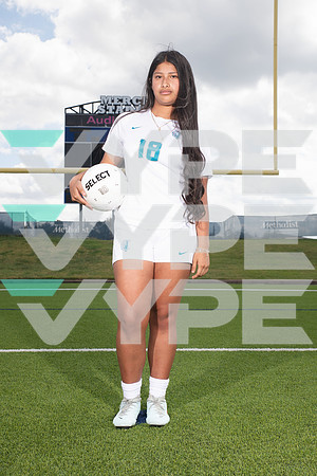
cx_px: 158
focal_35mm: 42
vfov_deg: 46.4
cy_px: 238
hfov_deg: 31.9
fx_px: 555
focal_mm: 42
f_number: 7.1
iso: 125
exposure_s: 1/400
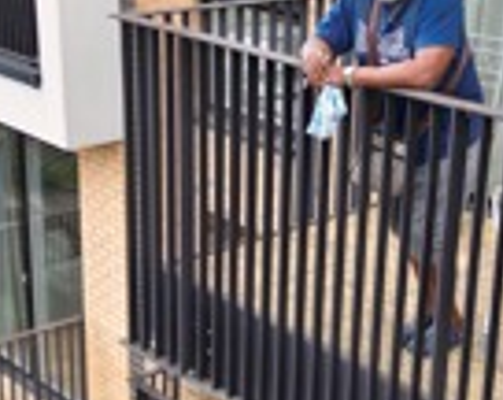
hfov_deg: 30.2
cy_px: 159
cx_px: 141
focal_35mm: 62
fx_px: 920
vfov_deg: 24.4
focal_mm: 6.72
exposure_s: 1/500
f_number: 1.7
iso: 130
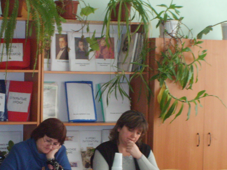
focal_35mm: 153
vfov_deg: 9.7
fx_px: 1004
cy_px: 134
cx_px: 77
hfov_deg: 12.9
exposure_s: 1/60
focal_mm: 15.5
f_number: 4.6
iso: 240
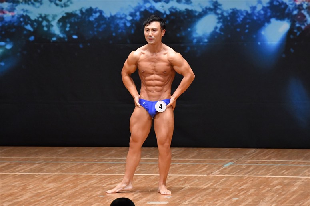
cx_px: 155
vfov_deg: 4.4
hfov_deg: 6.5
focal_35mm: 315
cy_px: 103
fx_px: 2711
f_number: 5.6
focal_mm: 210
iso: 6400
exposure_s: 1/400
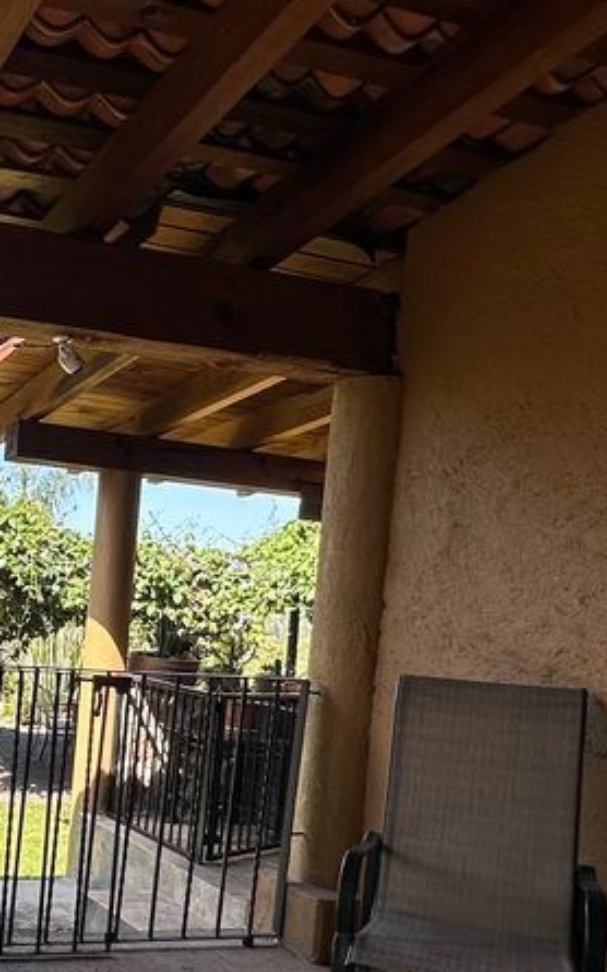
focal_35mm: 40
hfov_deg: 28.9
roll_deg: -6.0
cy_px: 623
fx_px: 1059
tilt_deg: -2.2
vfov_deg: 48.7
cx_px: -63
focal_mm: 2.22
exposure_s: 1/399
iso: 40
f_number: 2.2
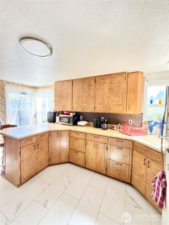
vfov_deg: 102.1
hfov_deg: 85.7
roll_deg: -0.8
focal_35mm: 14
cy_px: 112
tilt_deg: -1.6
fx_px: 91
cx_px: 84
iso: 250
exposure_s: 1/99
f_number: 2.2
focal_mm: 2.22
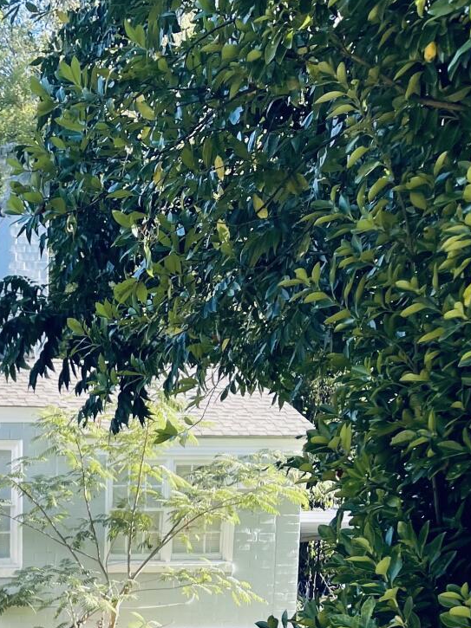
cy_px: 845
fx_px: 1253
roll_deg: +1.5
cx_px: -123
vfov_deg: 24.2
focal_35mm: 69
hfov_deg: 19.8
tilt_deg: -9.2
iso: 32
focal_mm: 5.1
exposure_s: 1/167
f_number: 1.6
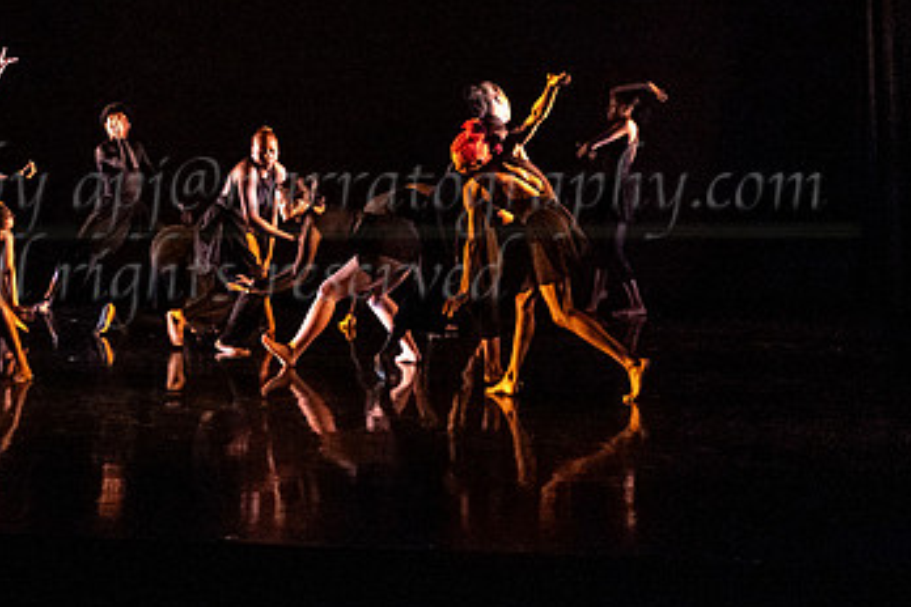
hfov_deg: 25.3
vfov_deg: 16.9
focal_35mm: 80
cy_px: 79
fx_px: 2024
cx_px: 338
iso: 4000
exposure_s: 1/160
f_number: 2.8
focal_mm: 37
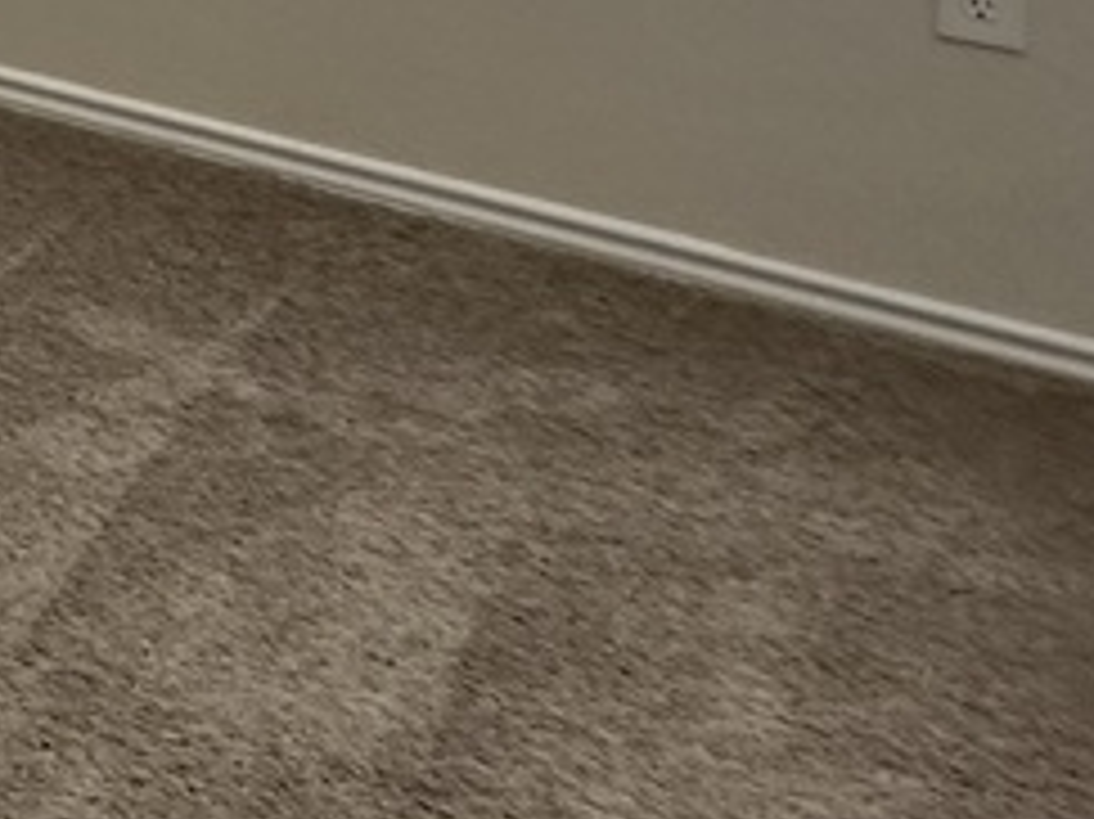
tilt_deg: -1.3
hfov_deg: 18.7
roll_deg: -1.1
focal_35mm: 83
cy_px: -716
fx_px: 2622
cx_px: -833
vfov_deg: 15.1
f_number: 2.2
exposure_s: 1/120
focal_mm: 2.22
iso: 200
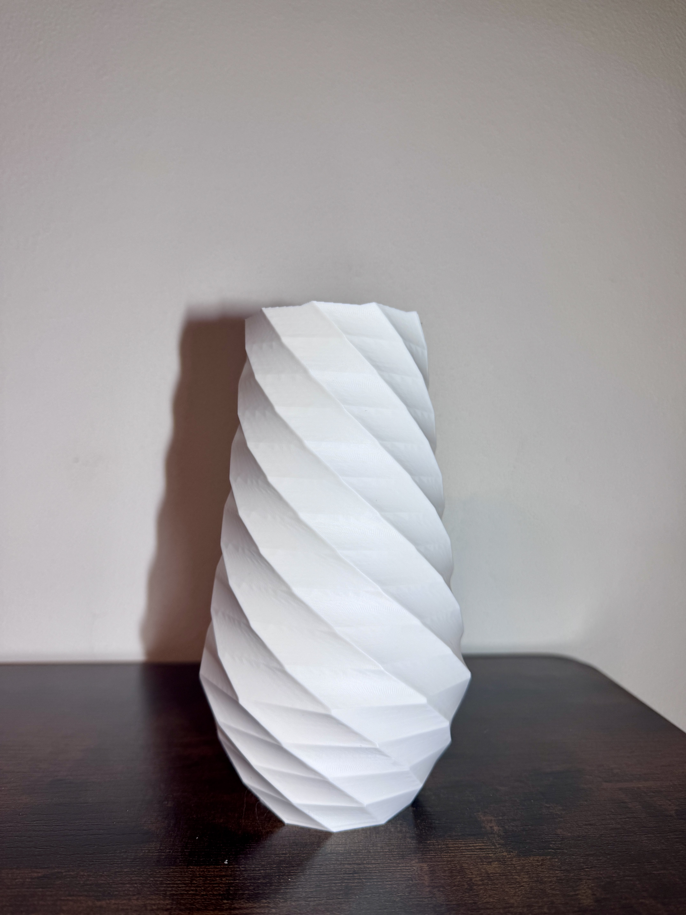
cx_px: 343
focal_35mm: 24
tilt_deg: -0.2
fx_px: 634
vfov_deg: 71.6
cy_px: 458
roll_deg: -0.4
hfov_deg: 56.8
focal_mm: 6.76
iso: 80
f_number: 1.78
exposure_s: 1/100
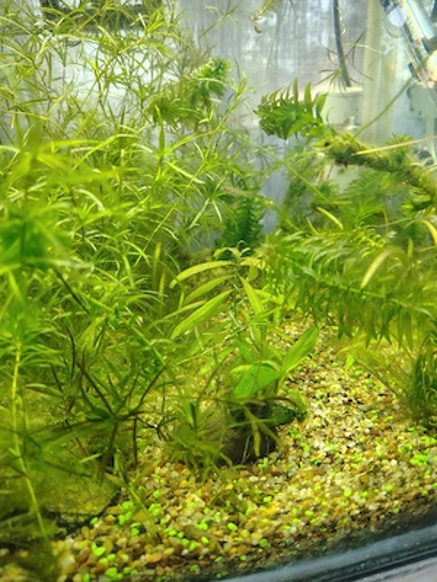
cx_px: 218
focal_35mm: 24
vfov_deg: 71.6
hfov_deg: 56.8
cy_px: 291
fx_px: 404
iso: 595
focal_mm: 5.56
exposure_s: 1/100
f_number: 1.8
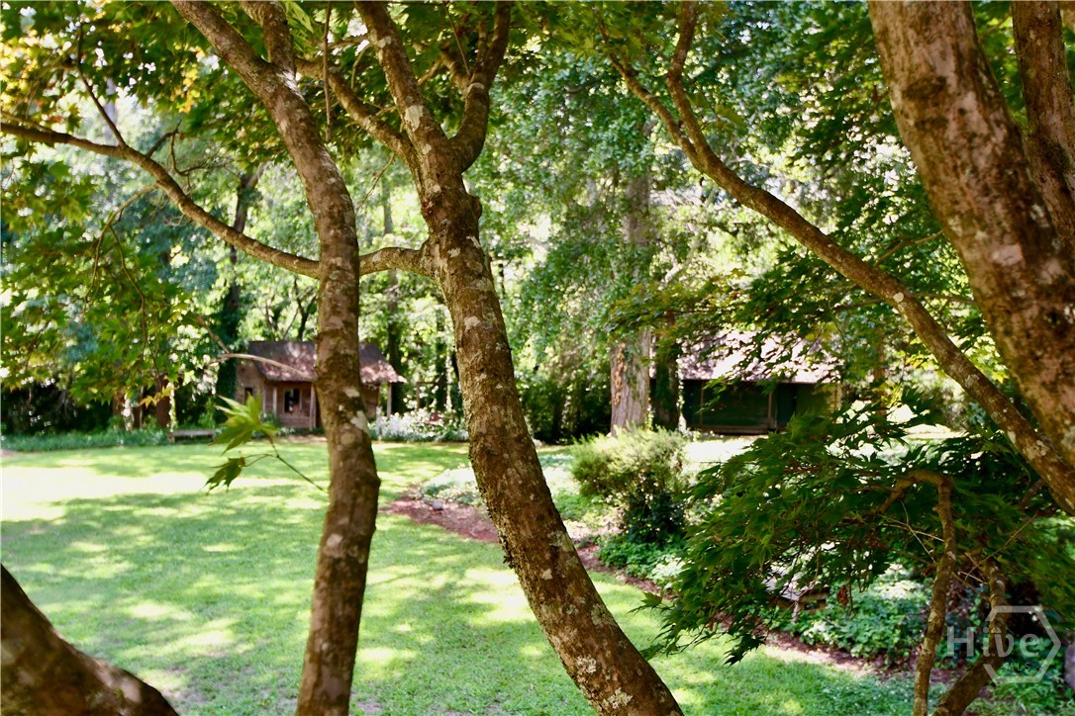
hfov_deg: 57.2
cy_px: 358
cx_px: 538
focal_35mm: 33
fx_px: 985
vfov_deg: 40.0
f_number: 4.5
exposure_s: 1/250
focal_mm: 22
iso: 560
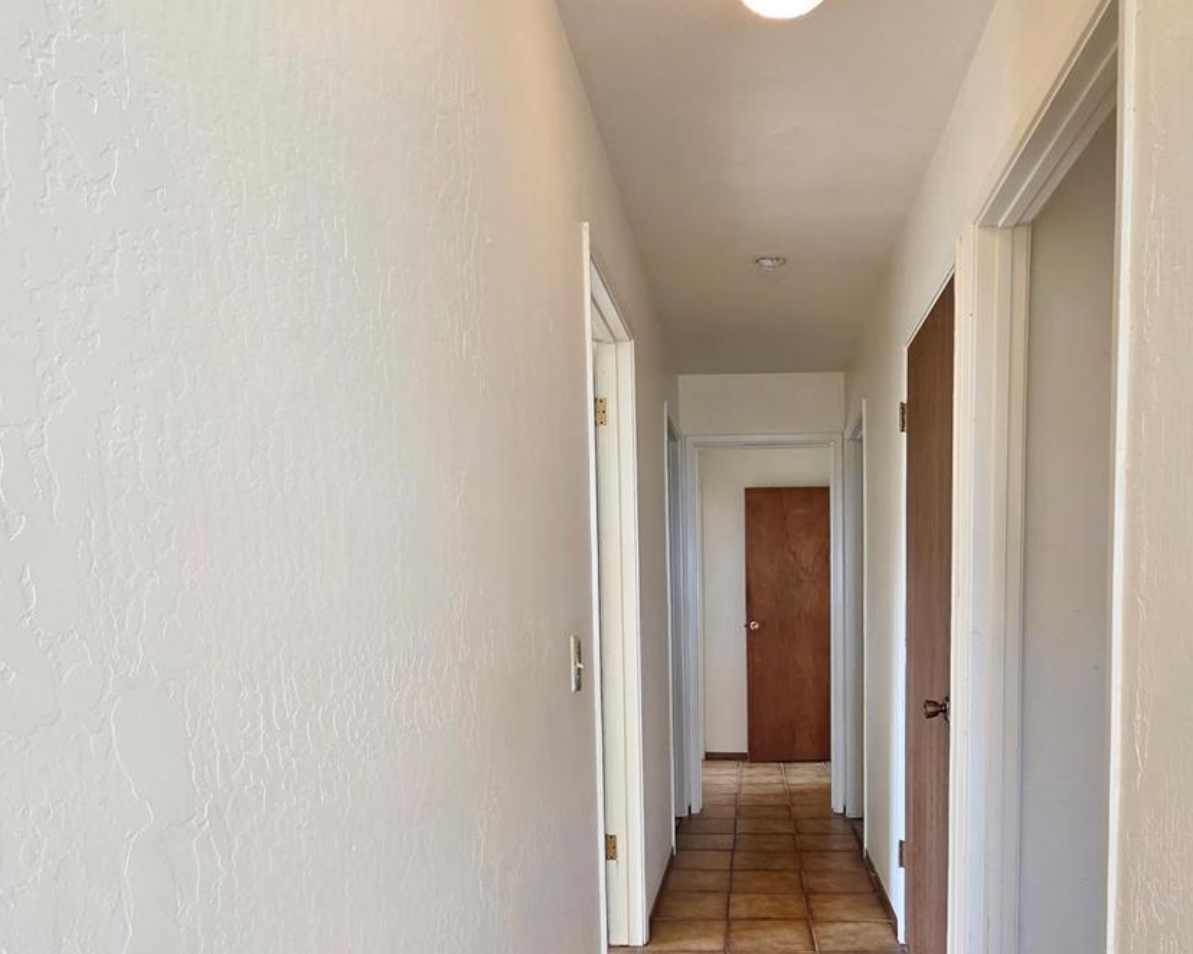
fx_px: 812
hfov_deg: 71.9
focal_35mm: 23
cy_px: 676
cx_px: 714
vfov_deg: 58.7
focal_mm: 2.2
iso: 160
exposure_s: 1/120
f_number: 2.2
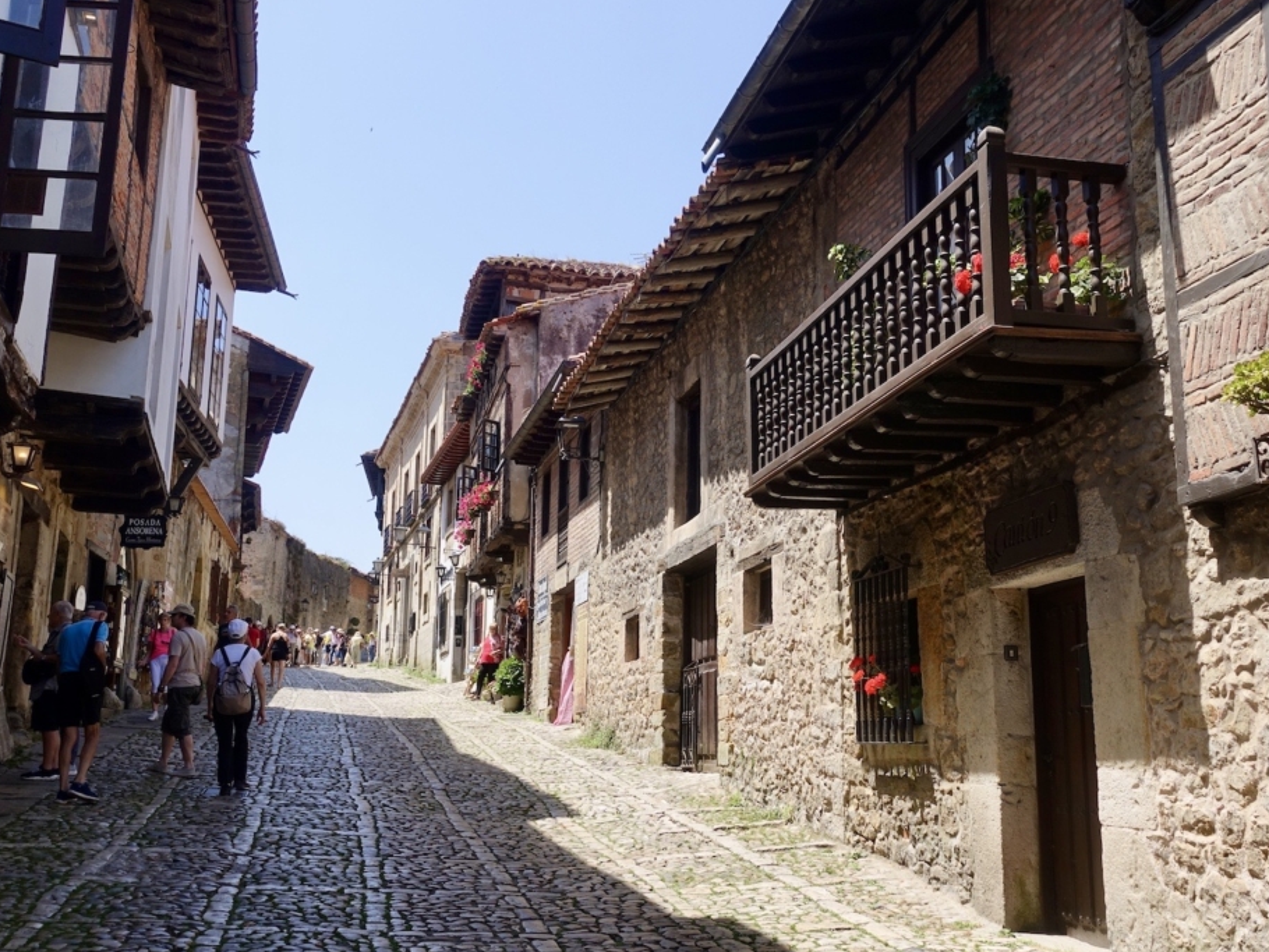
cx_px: 594
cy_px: 476
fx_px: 1357
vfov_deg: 38.7
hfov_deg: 50.1
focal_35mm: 37
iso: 125
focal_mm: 12.48
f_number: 4
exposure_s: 1/500
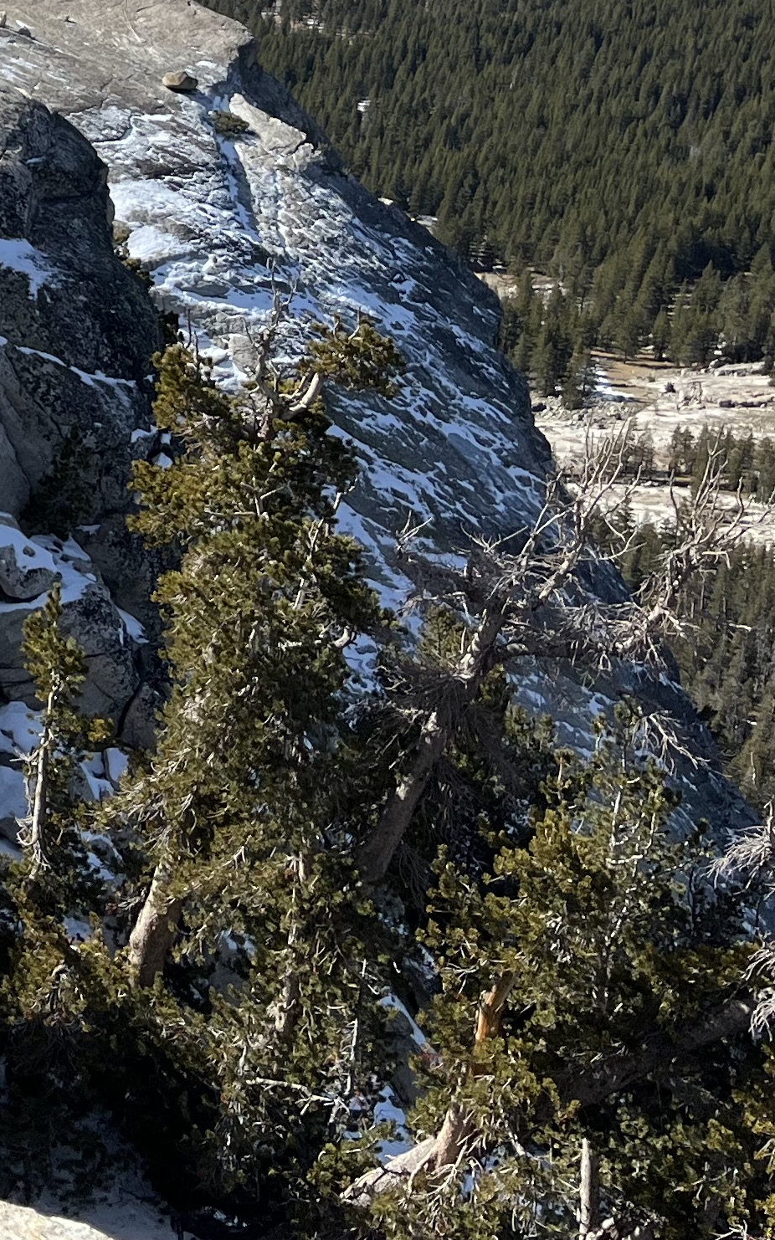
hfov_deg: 15.3
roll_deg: -2.5
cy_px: -7
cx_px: -562
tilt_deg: -10.4
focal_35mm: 75
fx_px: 2535
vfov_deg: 26.0
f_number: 1.6
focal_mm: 5.1
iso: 50
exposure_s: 1/4149
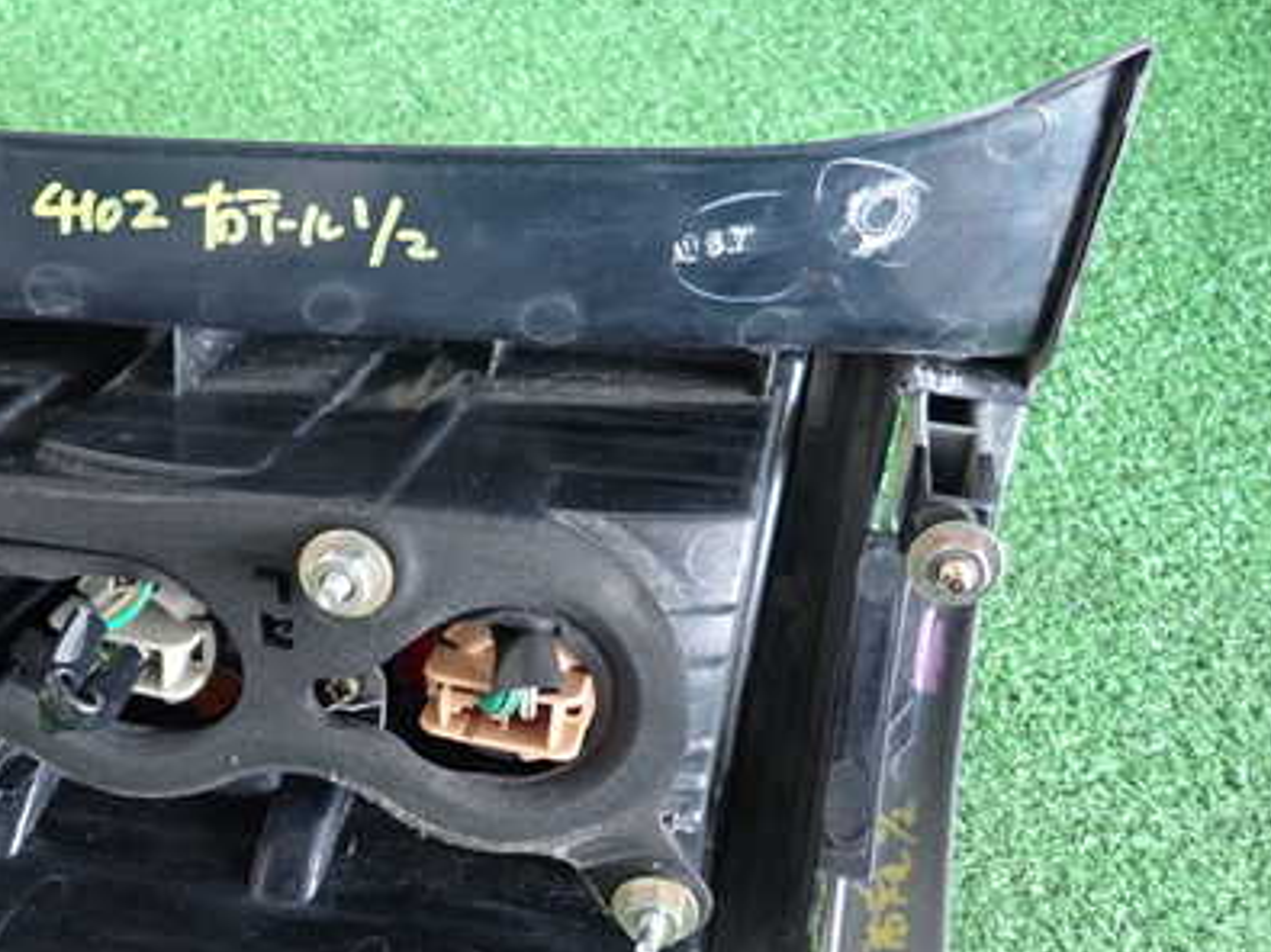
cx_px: 331
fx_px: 1395
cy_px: 605
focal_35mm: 38
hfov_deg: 47.3
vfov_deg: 37.4
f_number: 2
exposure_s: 1/30
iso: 200
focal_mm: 4.5
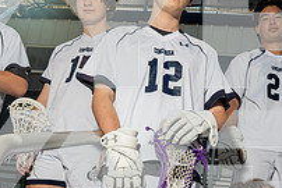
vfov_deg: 19.3
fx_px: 541
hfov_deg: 29.1
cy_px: 185
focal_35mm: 69
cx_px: 180
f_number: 8
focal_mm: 24
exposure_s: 1/250
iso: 250
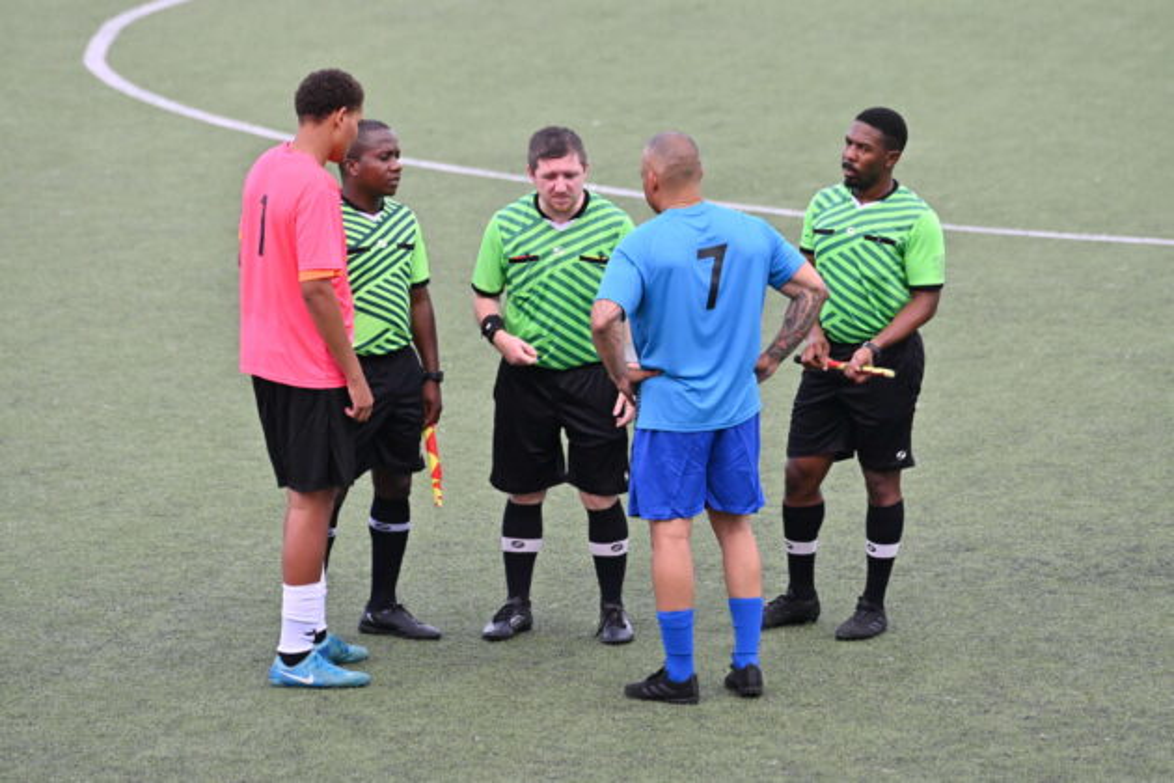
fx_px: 7826
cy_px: 392
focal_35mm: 240
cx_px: 587
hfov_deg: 8.6
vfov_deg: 5.7
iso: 1600
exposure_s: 1/4000
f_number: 3.2
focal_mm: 160
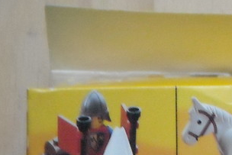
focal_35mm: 234
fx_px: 1509
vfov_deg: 5.8
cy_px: 193
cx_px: 300
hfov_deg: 8.7
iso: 800
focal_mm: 12.3
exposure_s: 1/17
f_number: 3.9
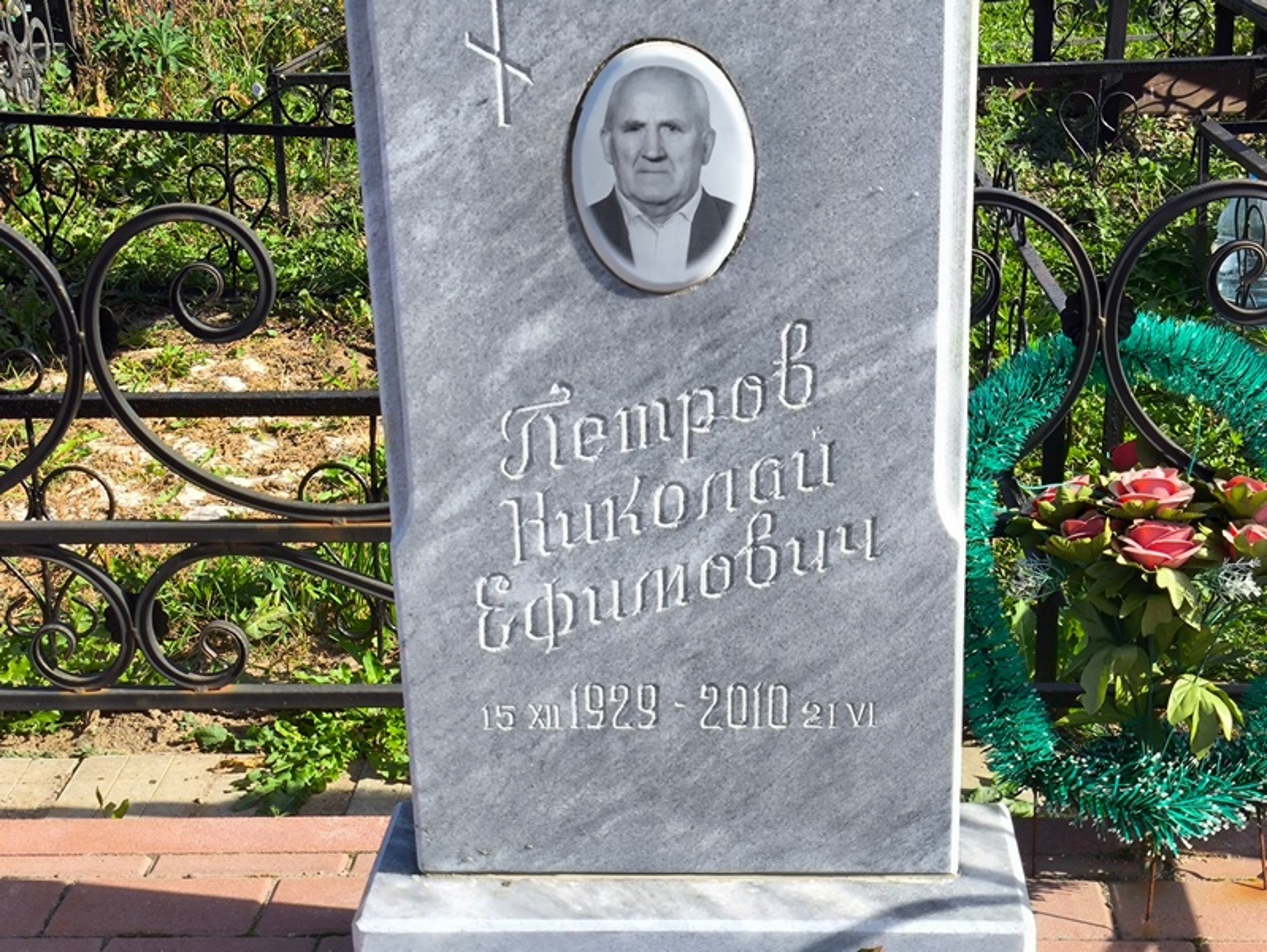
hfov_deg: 38.2
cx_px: 634
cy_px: 476
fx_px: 1831
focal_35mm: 50
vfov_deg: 29.1
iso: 50
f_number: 1.7
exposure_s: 1/983
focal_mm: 4.71
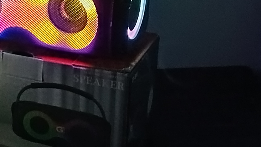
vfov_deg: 10.2
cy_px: 56
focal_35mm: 119
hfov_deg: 17.2
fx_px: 824
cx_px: -52
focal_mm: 5.25
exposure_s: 1/20
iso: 5064
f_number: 1.75
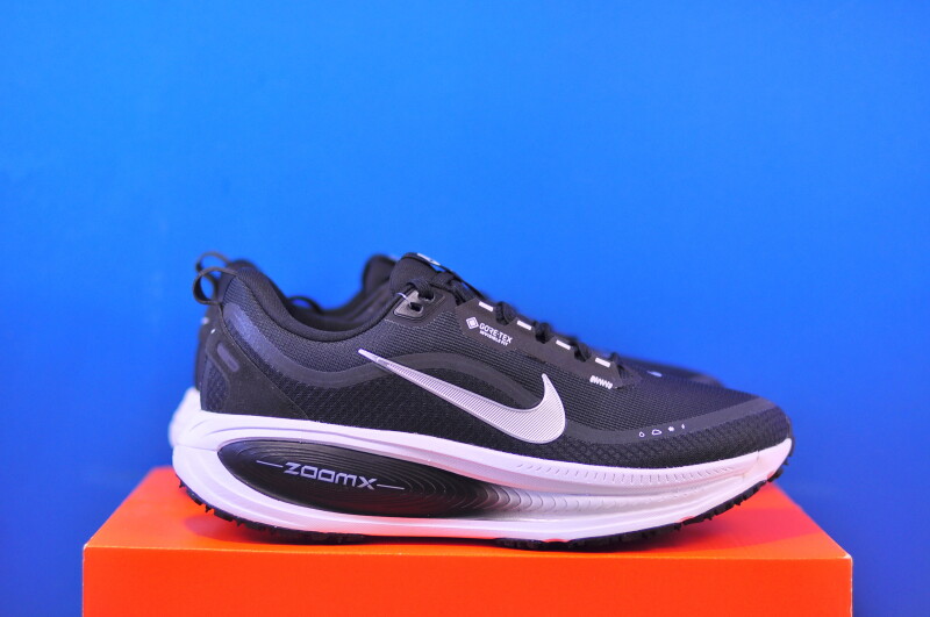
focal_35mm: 75
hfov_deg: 27.0
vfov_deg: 18.1
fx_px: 1935
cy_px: 308
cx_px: 465
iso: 250
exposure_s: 1/320
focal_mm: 50
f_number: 2
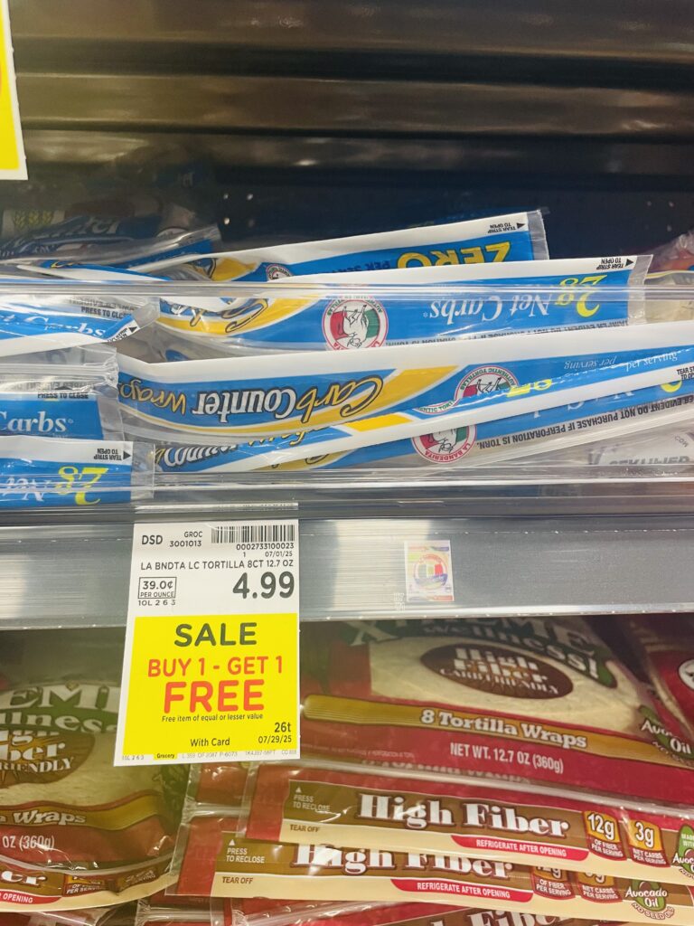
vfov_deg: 67.3
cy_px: 463
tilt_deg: -14.8
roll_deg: -0.2
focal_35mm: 26
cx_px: 347
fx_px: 695
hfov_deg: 53.1
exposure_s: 1/60
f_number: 1.6
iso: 125
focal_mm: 4.2
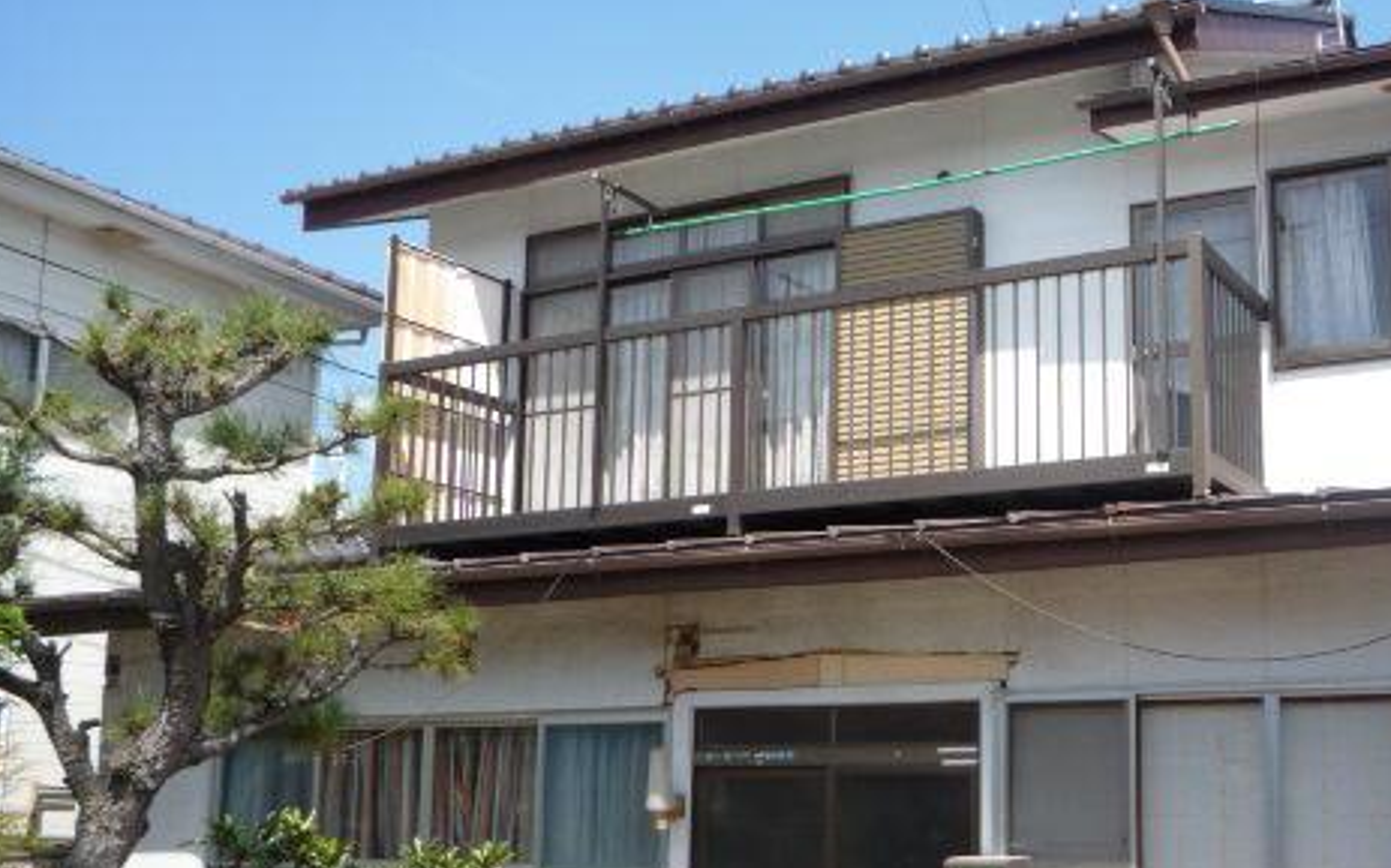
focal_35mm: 44
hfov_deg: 44.6
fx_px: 1667
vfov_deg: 29.1
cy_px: 550
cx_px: 937
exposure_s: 1/400
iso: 100
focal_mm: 5.2
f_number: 4
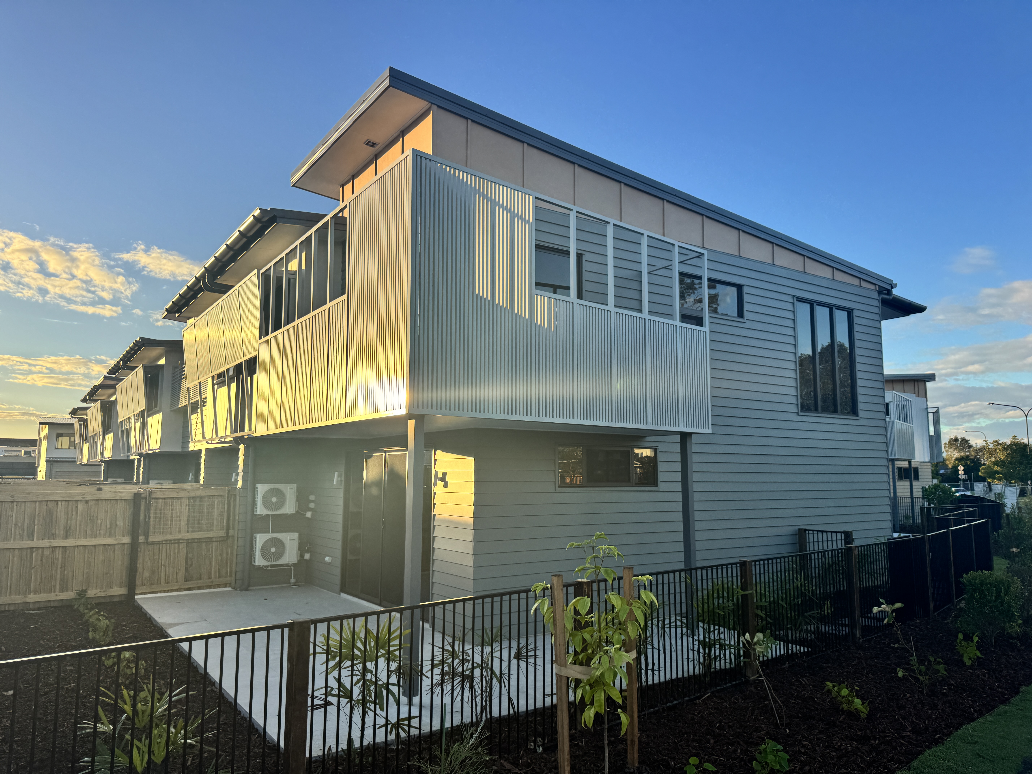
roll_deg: +0.9
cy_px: 387
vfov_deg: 56.8
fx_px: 716
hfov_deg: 71.6
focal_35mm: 24
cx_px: 516
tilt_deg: +6.2
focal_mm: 6.76
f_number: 1.78
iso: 80
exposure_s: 1/1767
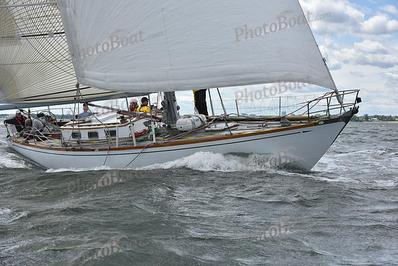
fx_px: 774
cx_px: 199
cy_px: 133
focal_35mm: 70
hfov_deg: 28.8
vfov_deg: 19.5
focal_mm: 70
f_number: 7.1
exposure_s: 1/1250
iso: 320
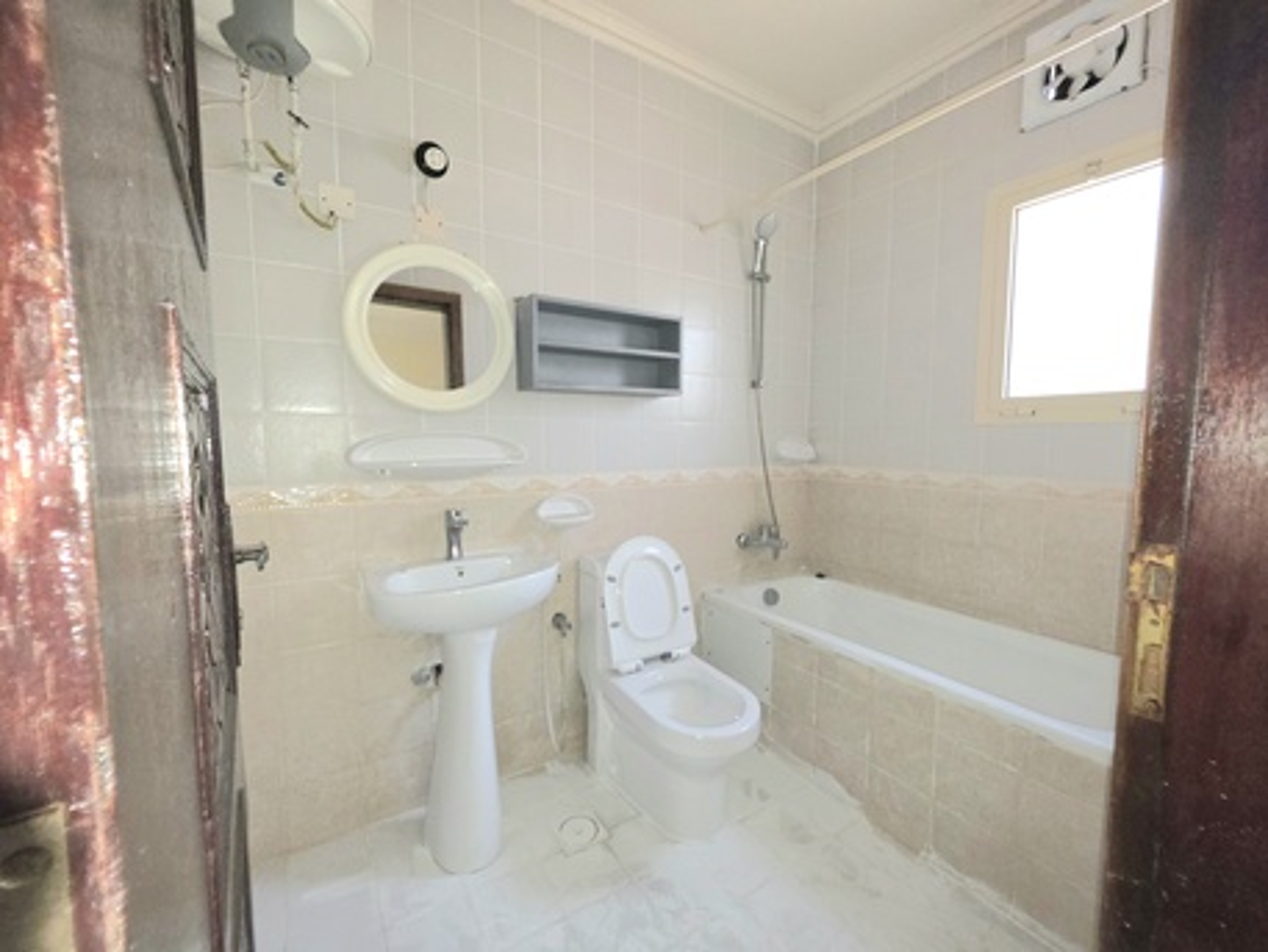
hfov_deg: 106.2
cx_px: 634
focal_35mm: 13
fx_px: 476
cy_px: 476
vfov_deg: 89.9
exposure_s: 1/60.2
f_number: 1.9
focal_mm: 2.2
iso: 250
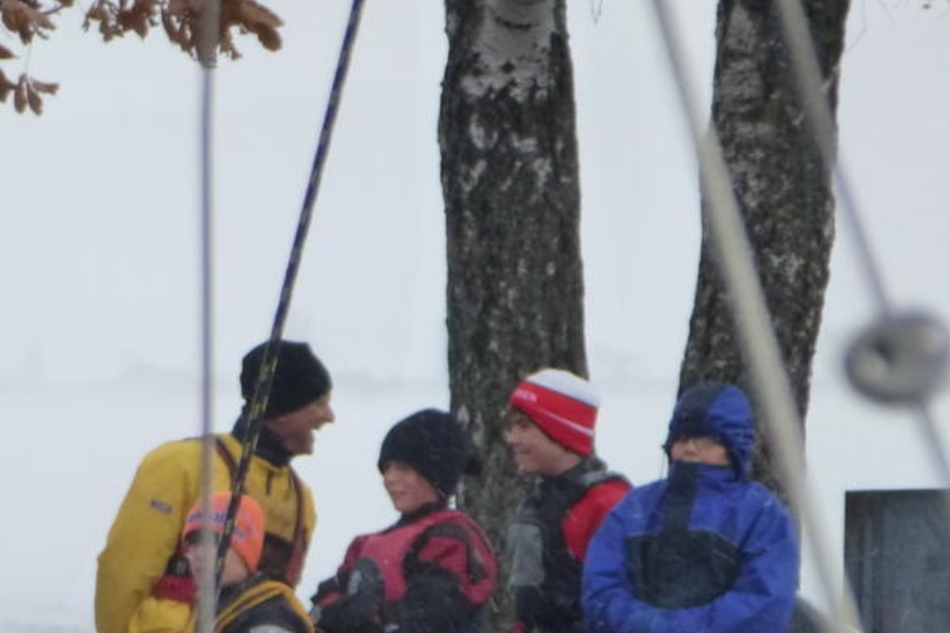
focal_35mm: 735
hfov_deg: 2.8
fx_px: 19384
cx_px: 231
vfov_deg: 1.9
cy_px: 597
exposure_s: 1/125
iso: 320
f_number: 5.9
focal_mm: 68.8
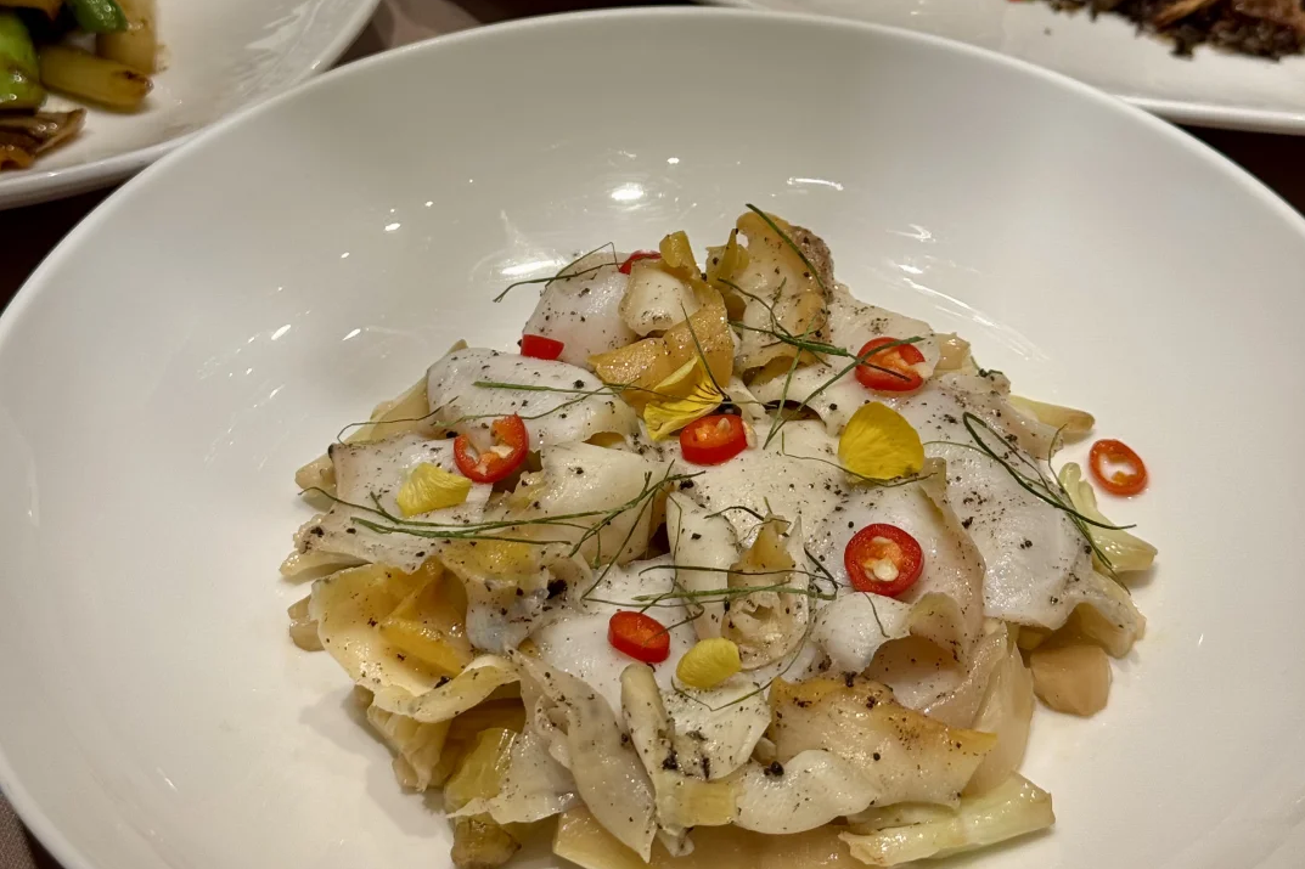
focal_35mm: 67
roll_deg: -0.1
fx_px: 2428
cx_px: 656
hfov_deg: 30.1
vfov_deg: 20.1
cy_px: 210
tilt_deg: -38.5
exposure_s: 1/220
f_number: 1.78
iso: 50
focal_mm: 6.76
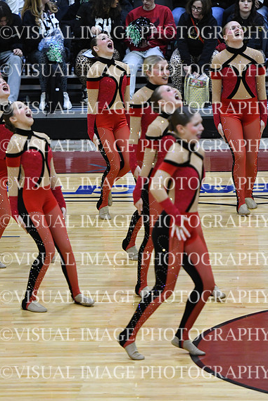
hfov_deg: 5.5
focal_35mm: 251
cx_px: 135
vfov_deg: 8.2
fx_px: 2801
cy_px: 202
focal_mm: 165
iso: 3200
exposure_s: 1/400
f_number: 2.8
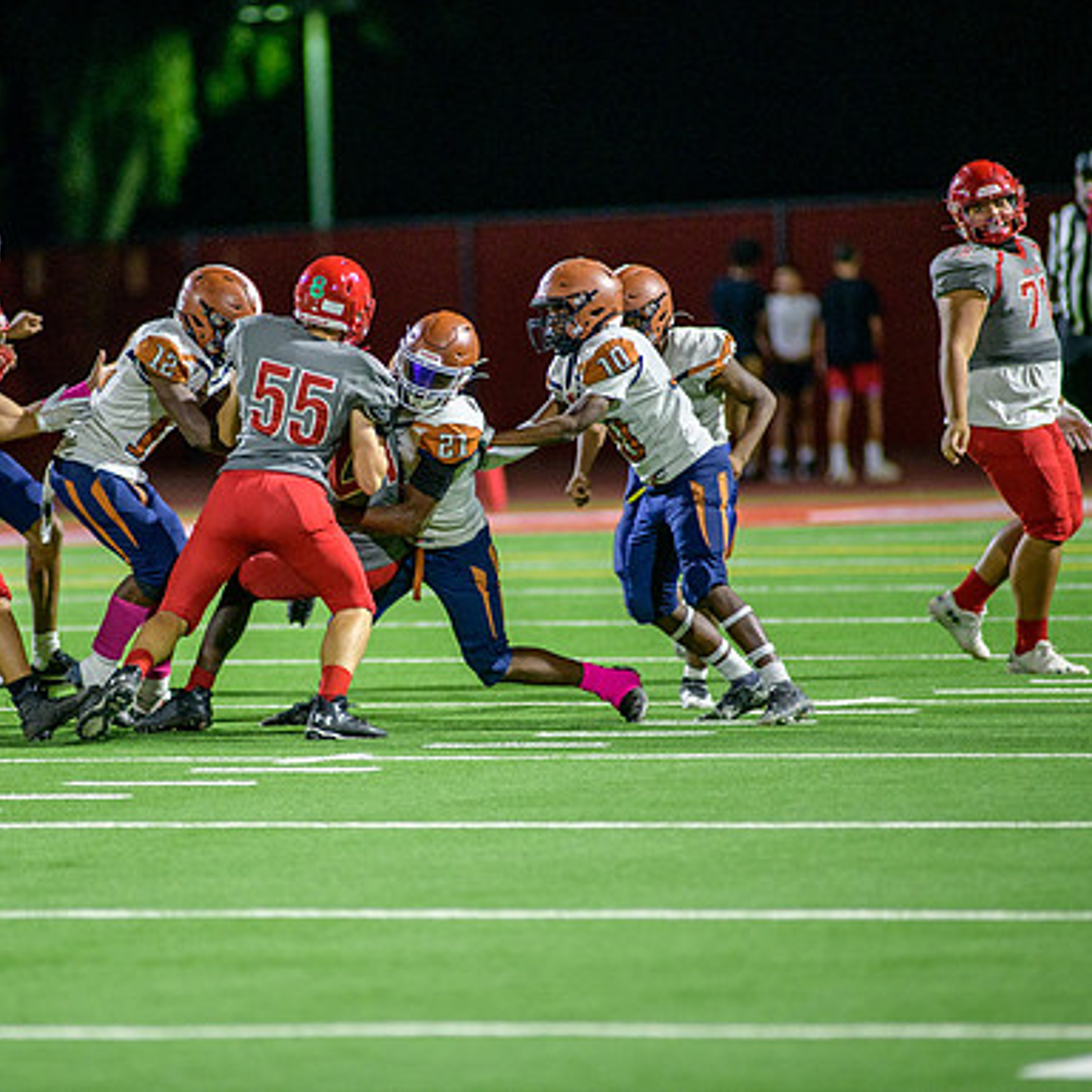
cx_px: 392
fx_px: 13741
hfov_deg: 4.6
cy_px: 545
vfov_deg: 4.6
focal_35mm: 385
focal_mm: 300
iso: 2000
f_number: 2.8
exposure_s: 1/500
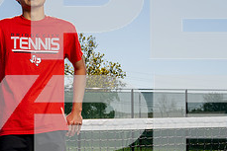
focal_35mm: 80
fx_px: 505
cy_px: 125
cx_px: 20
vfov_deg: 16.9
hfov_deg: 24.6
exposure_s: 1/250
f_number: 8
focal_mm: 31
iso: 100
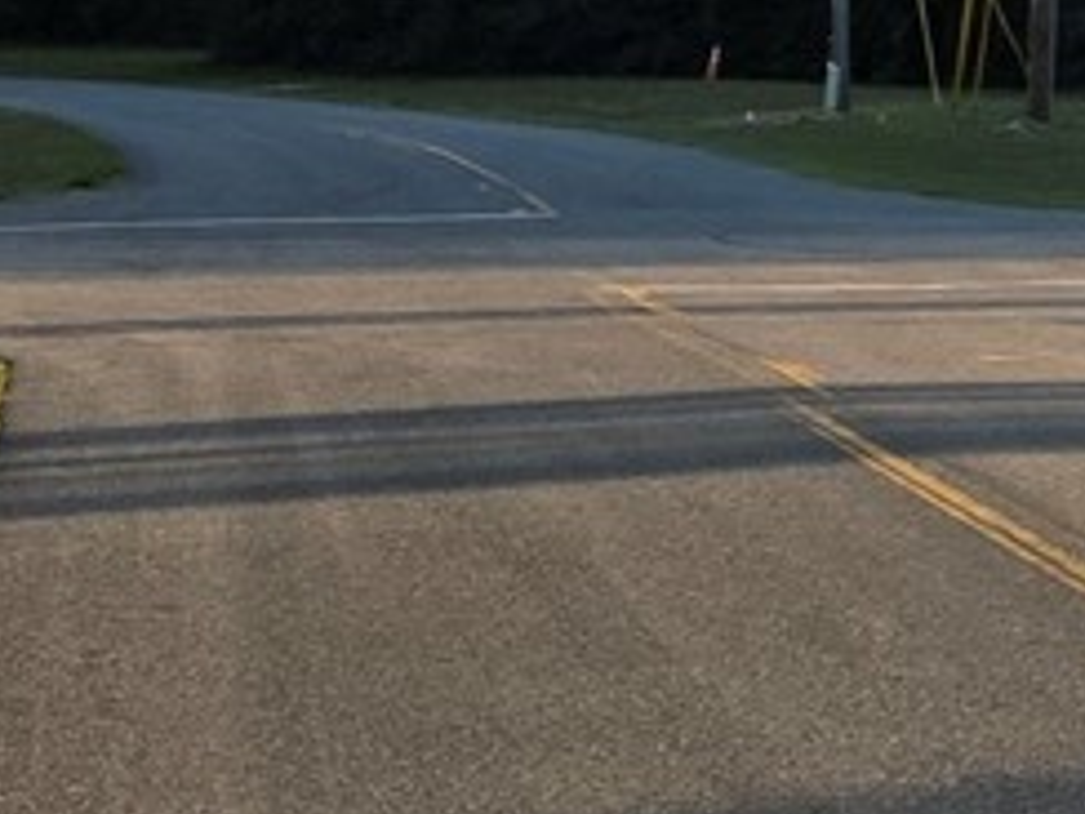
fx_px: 4733
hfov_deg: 10.3
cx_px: 3042
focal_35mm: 151
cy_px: -431
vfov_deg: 9.5
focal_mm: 6.5
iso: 64
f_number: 1.4
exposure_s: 1/3455
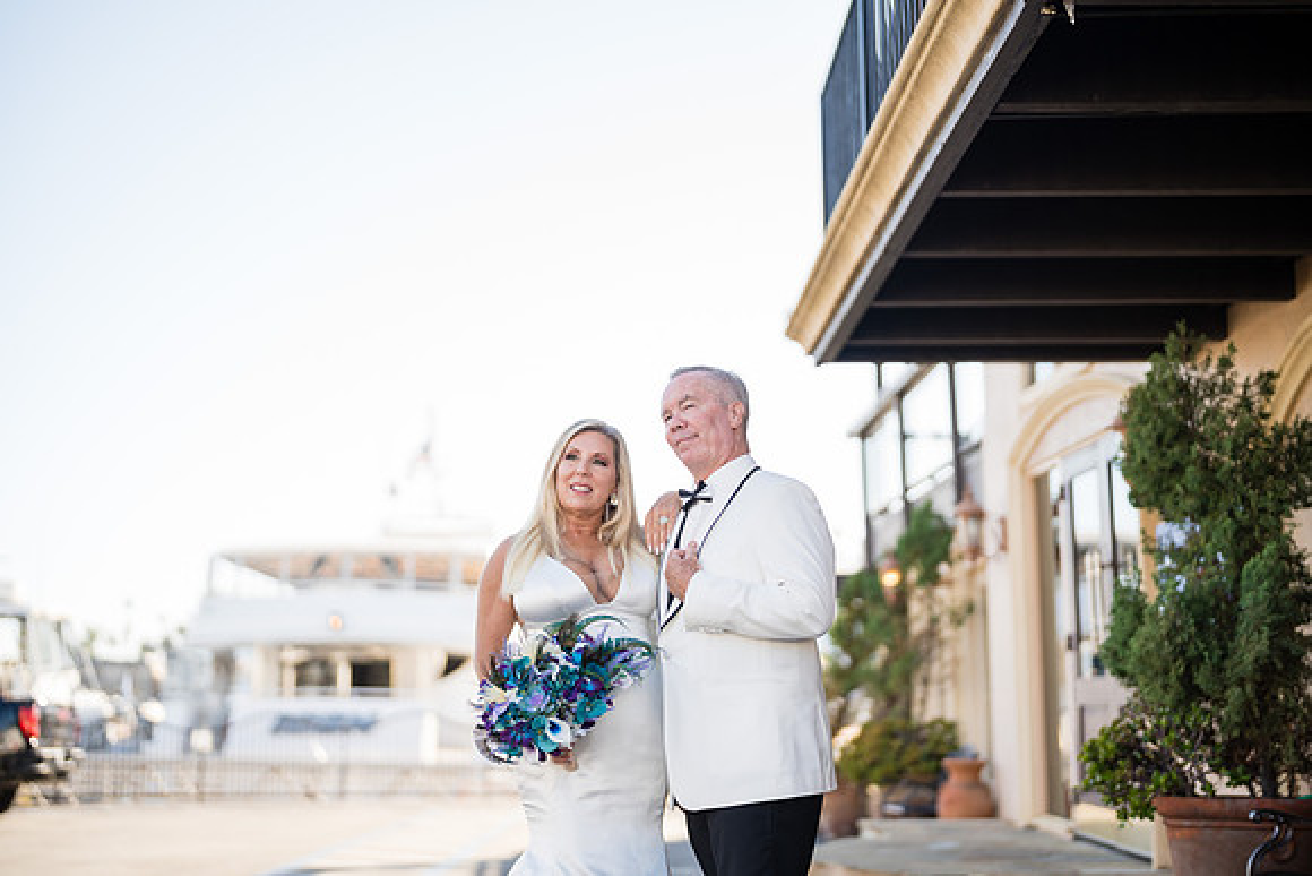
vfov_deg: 27.0
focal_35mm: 50
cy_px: 438
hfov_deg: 39.6
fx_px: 1823
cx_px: 656
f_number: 1.2
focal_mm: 50
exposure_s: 1/2000
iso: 125
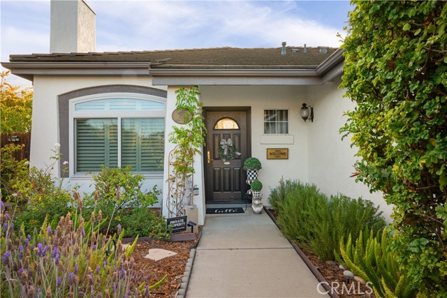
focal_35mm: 20
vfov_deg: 62.0
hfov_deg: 84.0
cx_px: 224
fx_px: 248
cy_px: 149
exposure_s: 1/3
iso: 100
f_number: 16
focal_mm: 20
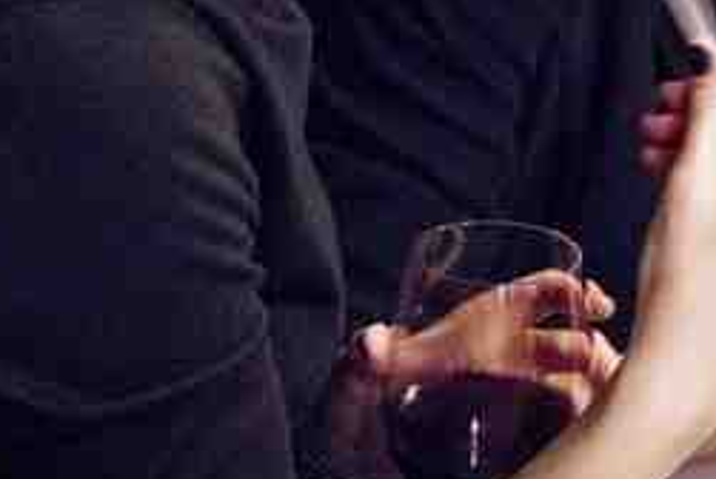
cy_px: 6
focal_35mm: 174
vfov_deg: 7.9
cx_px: 712
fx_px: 3465
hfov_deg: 11.7
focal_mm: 50
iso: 2500
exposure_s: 1/25
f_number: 2.5
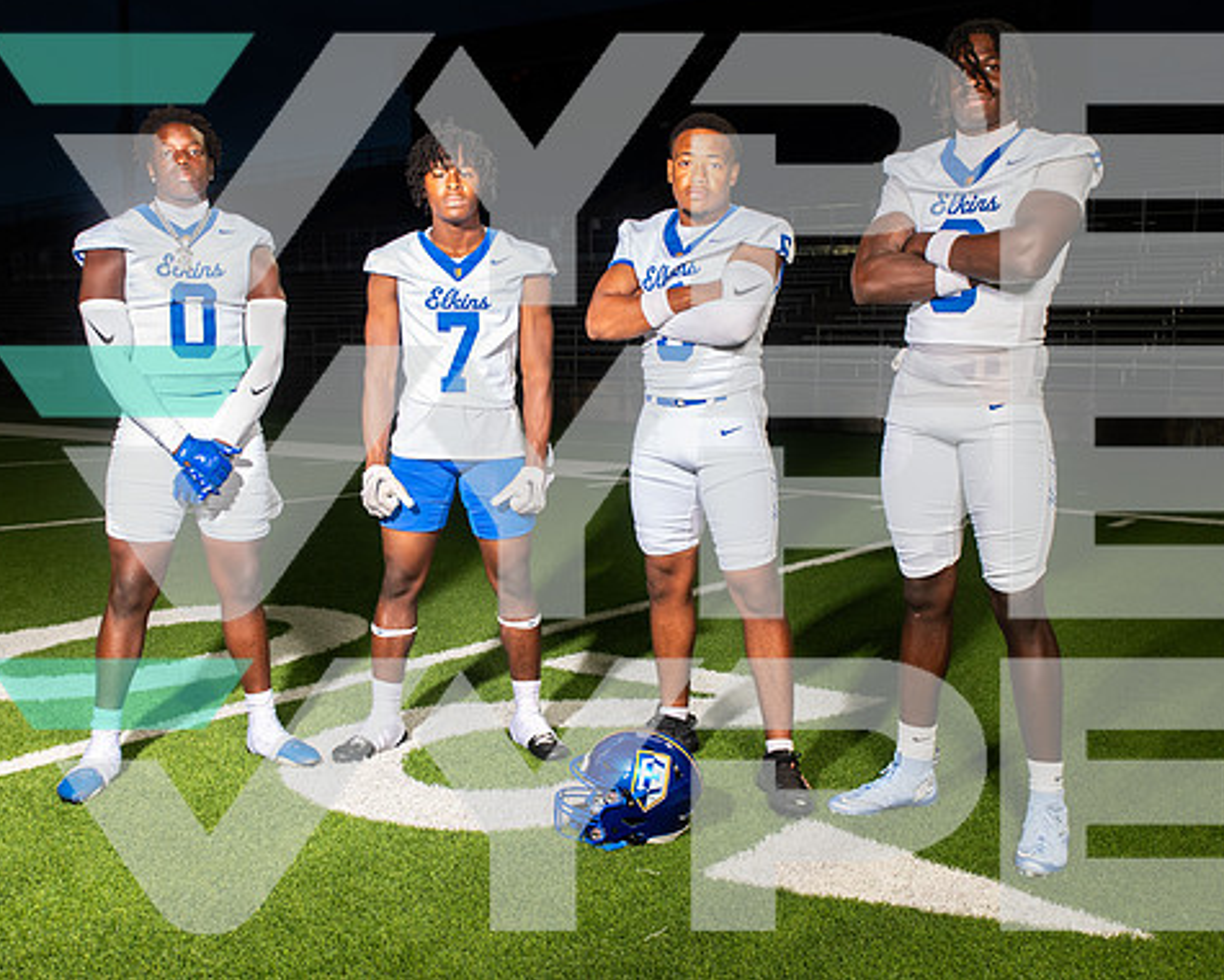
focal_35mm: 39
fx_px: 1413
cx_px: 649
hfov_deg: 46.8
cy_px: 484
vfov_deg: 38.2
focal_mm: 34
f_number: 7.1
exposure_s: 1/320
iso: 800
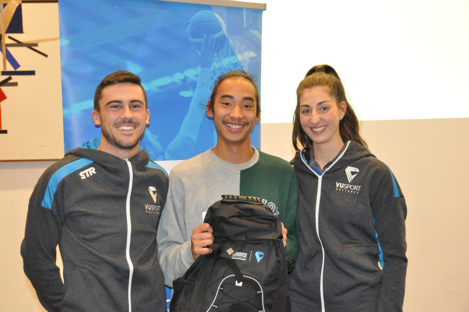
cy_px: 156
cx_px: 234
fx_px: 703
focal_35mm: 54
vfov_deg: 25.0
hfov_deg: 36.9
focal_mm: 36
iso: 3200
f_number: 5.6
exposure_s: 1/60
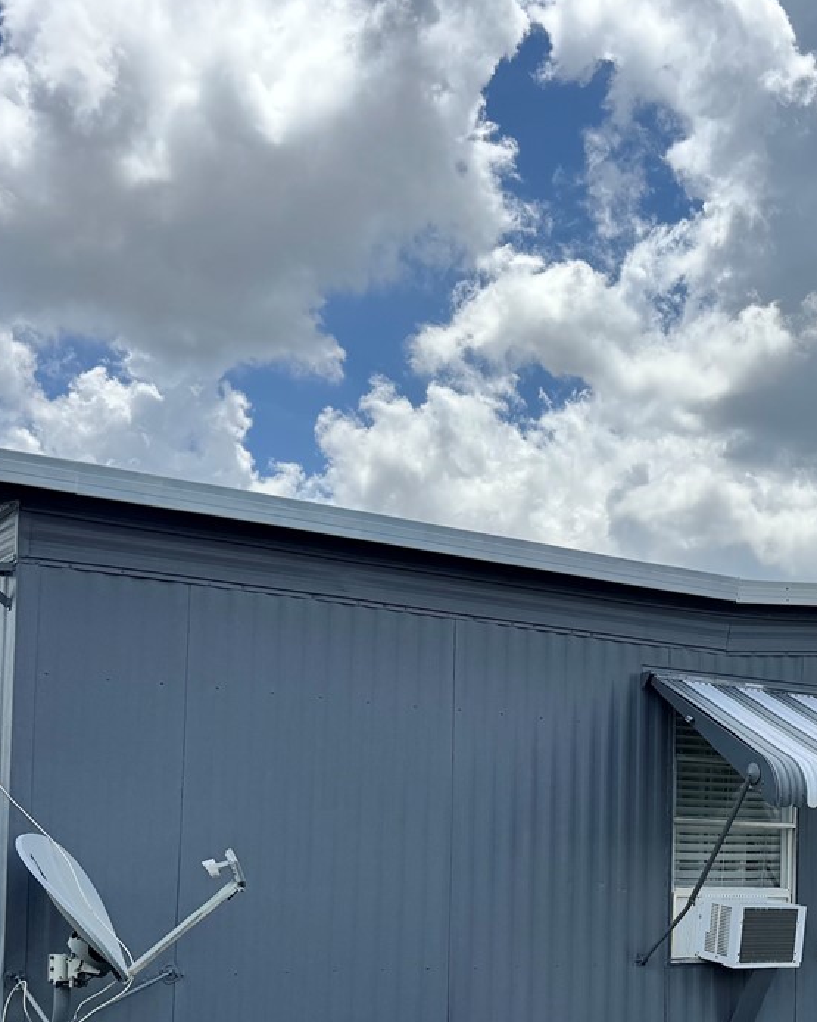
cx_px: 851
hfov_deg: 26.3
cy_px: 822
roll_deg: -0.9
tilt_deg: +2.7
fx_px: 1633
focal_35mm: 54
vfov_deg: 33.7
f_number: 1.78
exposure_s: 1/5814
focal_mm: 6.76
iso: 80
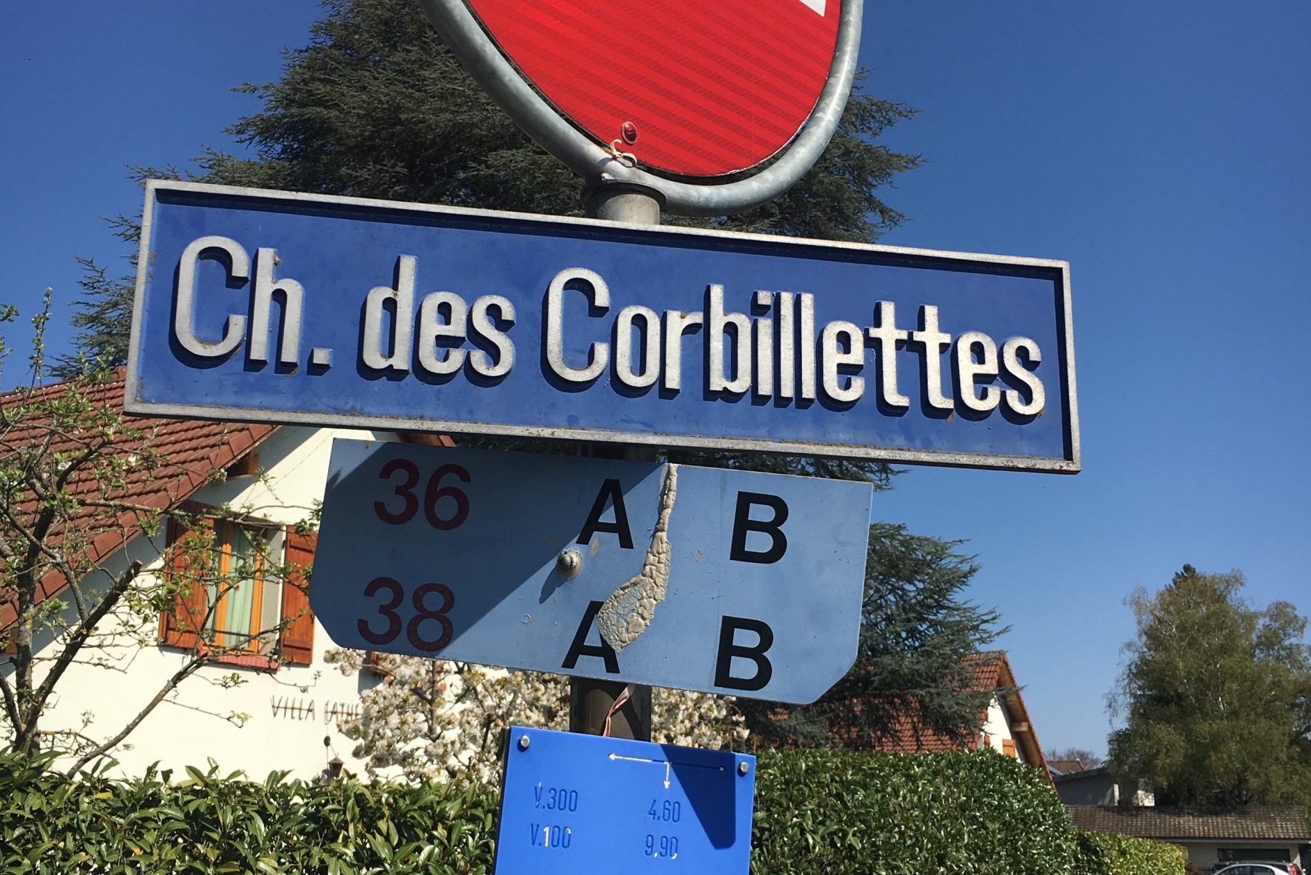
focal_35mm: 41
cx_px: 655
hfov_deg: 47.4
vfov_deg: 32.6
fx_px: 1493
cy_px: 416
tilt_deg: +15.6
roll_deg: +2.3
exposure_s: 1/2262
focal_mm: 4.15
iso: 25
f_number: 2.2
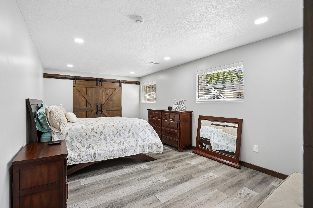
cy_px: 104
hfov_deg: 96.7
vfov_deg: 73.7
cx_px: 156
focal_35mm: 16
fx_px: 139
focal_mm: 16
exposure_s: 1/50
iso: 800
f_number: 9
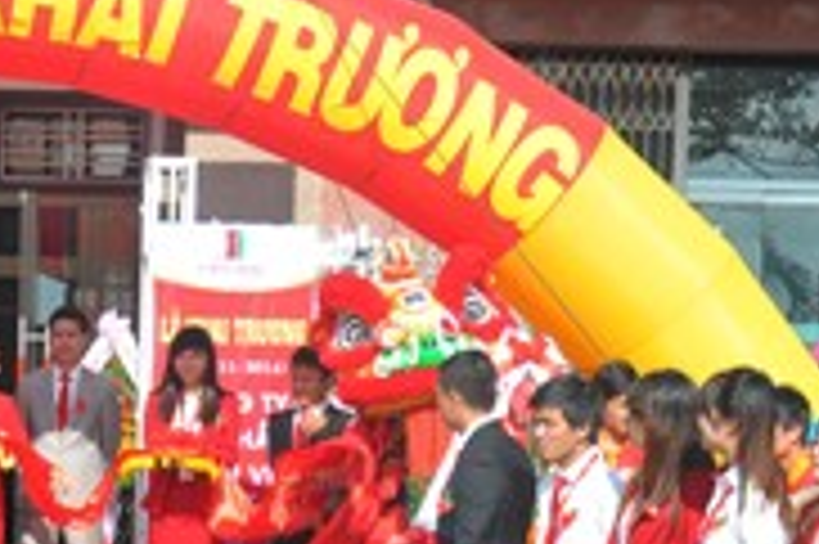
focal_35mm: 137
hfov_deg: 14.6
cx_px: -68
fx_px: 3114
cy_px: 452
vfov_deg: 10.0
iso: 200
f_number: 5.6
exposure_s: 1/500
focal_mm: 26
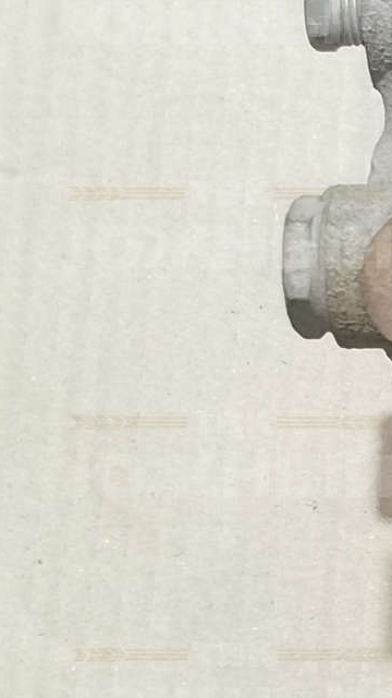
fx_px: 1571
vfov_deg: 25.0
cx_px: 991
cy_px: 382
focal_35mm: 85
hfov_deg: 11.4
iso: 250
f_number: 1.4
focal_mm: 4.66
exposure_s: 1/50
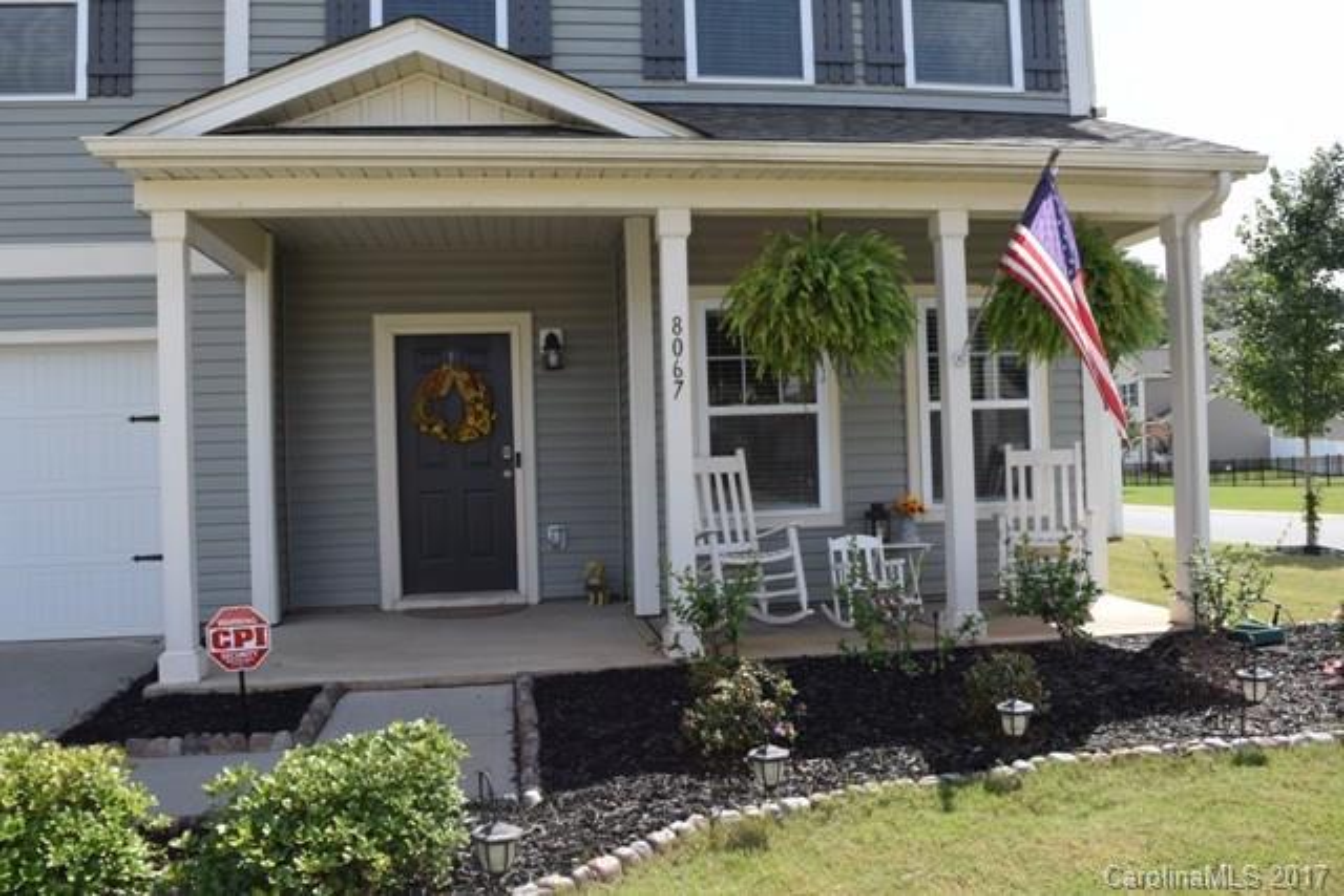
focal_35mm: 30
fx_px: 1120
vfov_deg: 43.6
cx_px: 672
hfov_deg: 61.9
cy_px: 448
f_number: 9
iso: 200
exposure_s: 1/320
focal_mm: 20
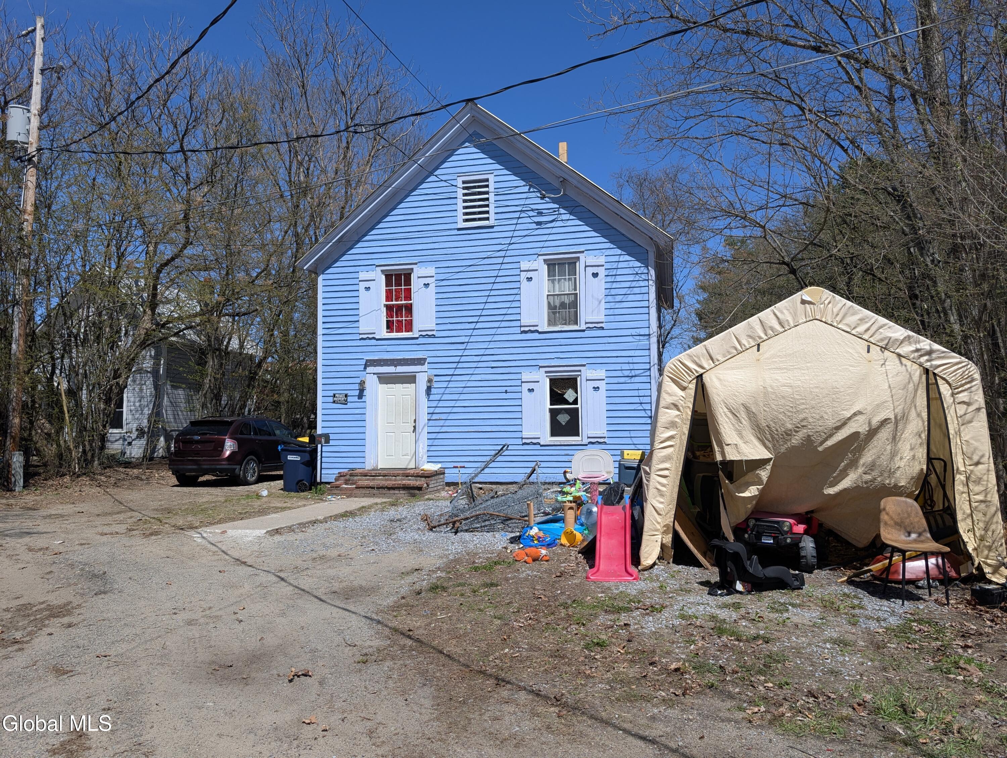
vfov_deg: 56.9
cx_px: 504
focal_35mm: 24
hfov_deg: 71.5
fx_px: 699
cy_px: 379
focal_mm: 6.9
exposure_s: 1/1458
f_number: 1.68
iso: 20
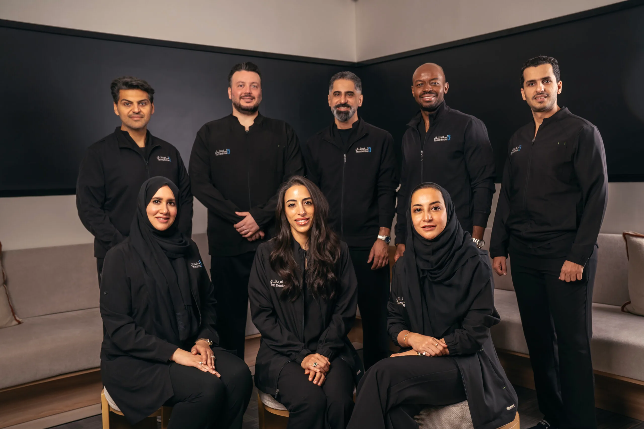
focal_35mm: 37
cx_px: 322
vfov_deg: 35.9
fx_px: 662
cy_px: 214
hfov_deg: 51.9
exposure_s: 1/125
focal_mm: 37
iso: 640
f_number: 5.6
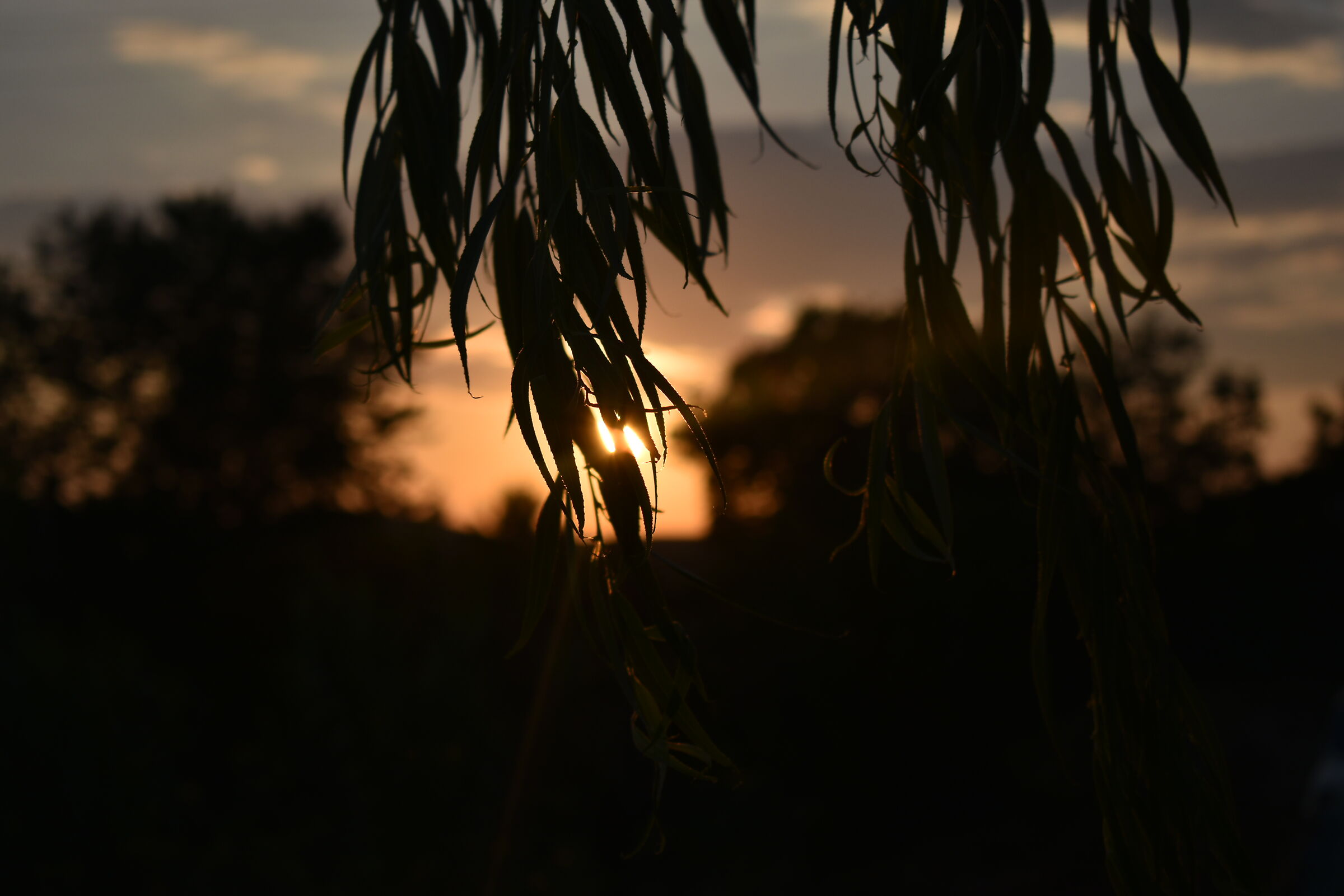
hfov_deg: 27.0
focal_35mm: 75
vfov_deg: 18.2
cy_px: 448
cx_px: 672
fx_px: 2800
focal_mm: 50
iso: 100
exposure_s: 1/1000
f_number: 5.6
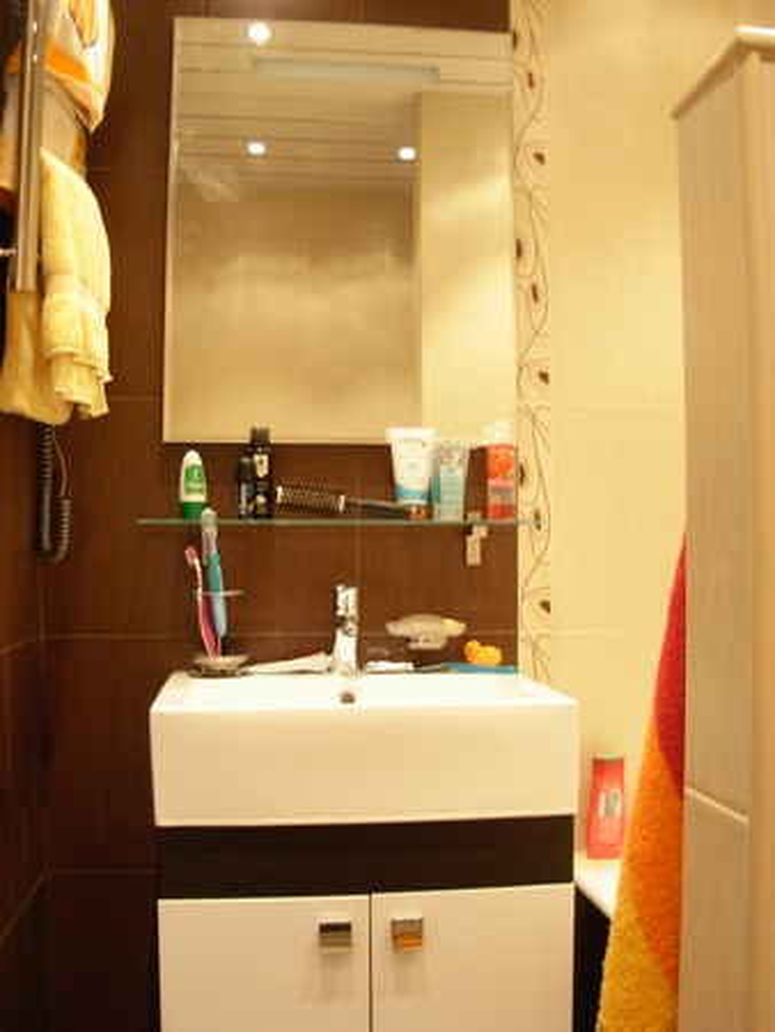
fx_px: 1133
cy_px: 516
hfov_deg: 37.8
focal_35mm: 38
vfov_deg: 49.0
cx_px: 388
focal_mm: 6.3
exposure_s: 1/5.4
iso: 79
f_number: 2.9
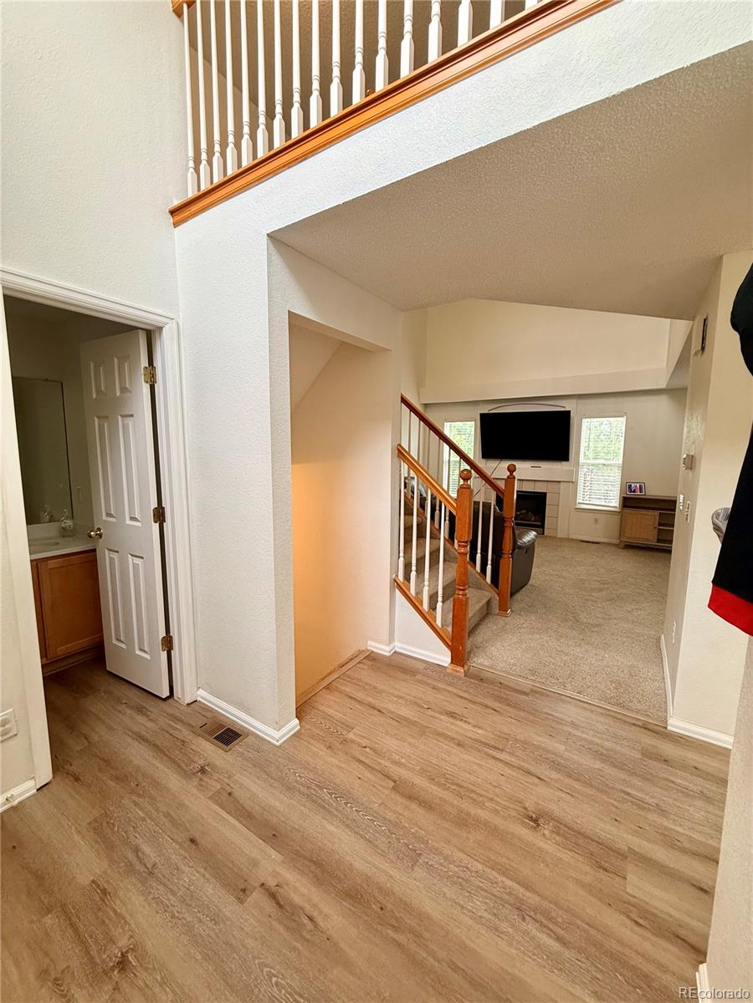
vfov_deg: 102.1
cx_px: 376
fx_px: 406
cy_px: 502
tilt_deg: -6.4
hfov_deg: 85.7
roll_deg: -0.9
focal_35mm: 14
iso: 200
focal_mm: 2.22
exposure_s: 1/120
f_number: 2.2
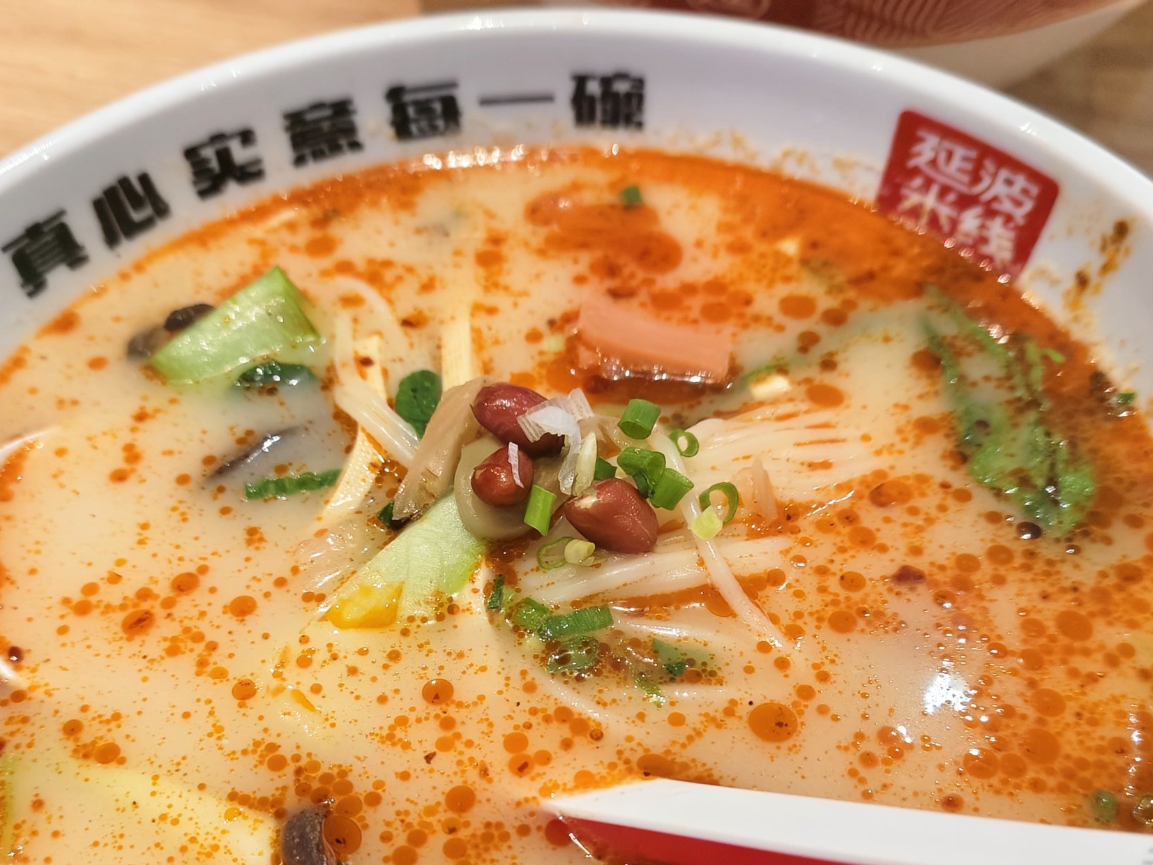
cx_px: 559
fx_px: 1266
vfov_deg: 36.8
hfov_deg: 49.0
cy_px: 653
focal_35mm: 38
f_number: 1.75
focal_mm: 5.5
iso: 71
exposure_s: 1/250
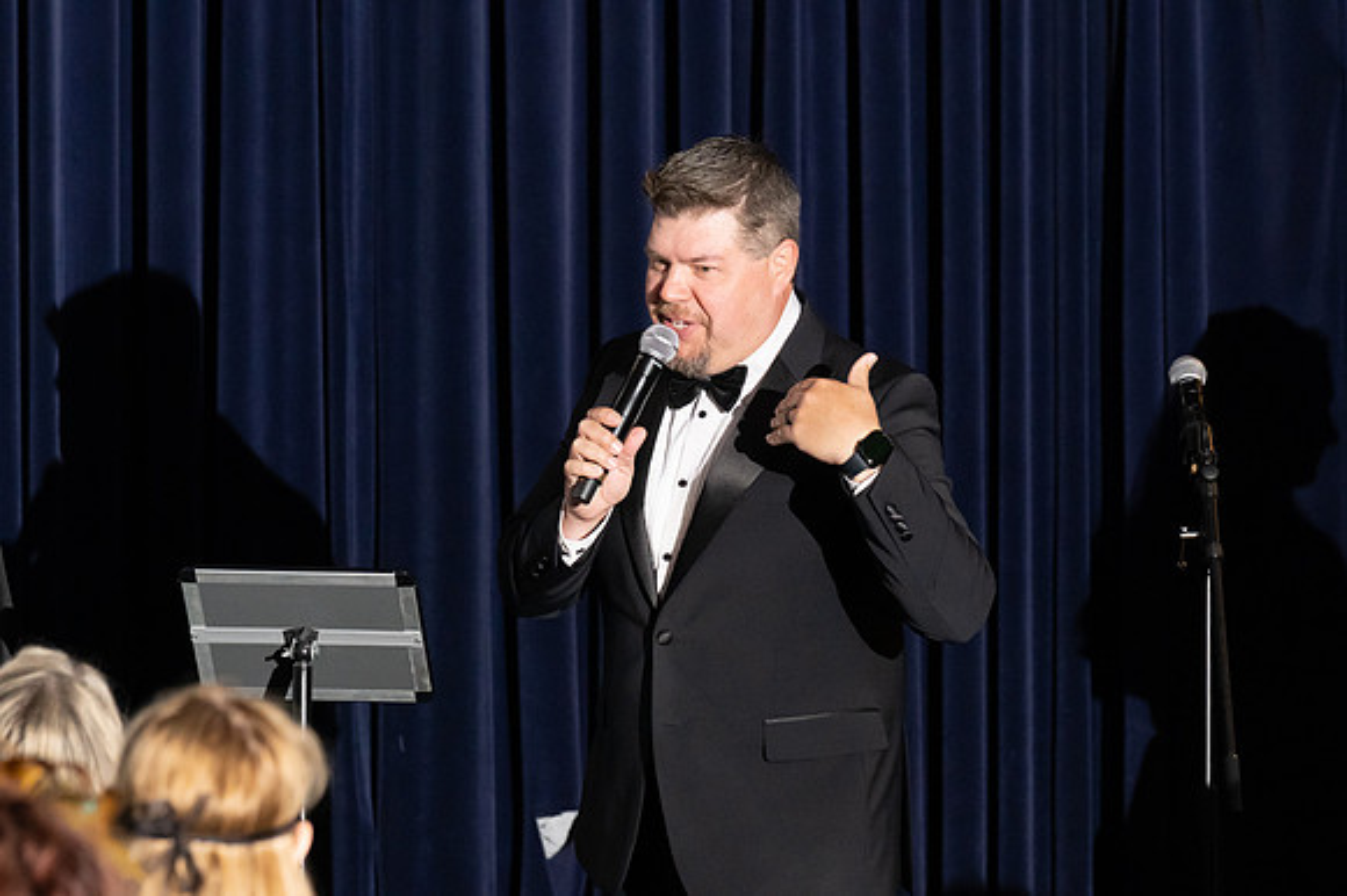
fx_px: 8414
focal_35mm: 225
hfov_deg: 9.2
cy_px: 448
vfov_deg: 6.1
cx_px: 674
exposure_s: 1/200
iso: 2500
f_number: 5
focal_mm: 150
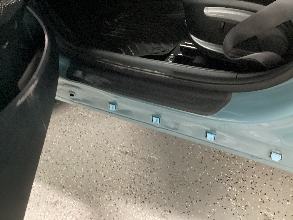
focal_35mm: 31
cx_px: 146
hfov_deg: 58.4
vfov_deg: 45.4
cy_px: 110
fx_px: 262
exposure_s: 1/20
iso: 640
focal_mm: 3.3
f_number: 2.4
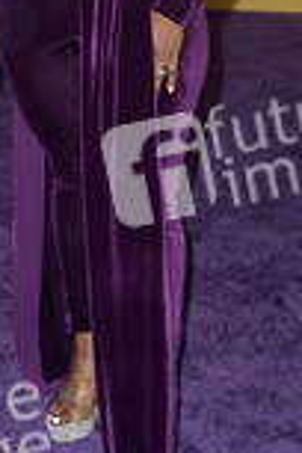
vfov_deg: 17.4
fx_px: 1447
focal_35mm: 115
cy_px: 9
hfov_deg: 11.8
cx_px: -13
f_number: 6.3
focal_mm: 44
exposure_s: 1/250
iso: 320
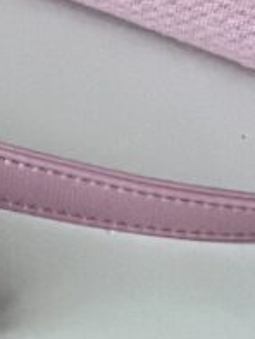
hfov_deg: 2.7
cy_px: -740
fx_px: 5357
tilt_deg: -20.1
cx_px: 302
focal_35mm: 546
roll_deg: -14.4
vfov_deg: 3.5
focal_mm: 9
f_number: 2.8
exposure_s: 1/121
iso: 250
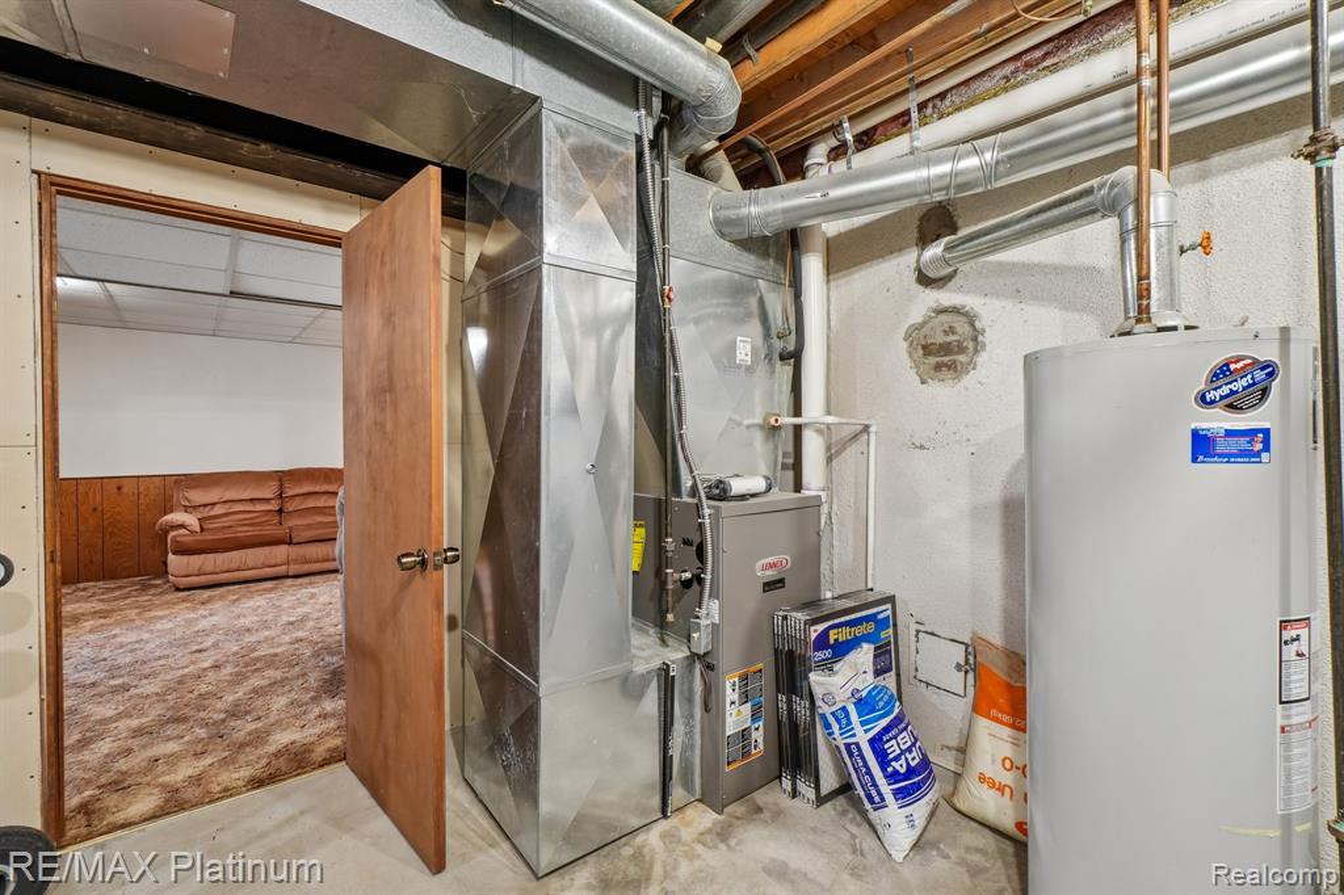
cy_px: 448
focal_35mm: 15
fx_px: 560
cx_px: 672
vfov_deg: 77.3
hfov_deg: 100.4
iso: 400
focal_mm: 10
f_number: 8
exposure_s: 1/3.33
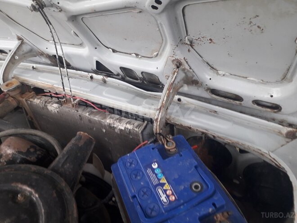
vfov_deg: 51.4
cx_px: 148
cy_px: 112
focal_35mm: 27
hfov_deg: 65.3
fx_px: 232
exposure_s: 1/50
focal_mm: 3.6
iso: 64
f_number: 1.9
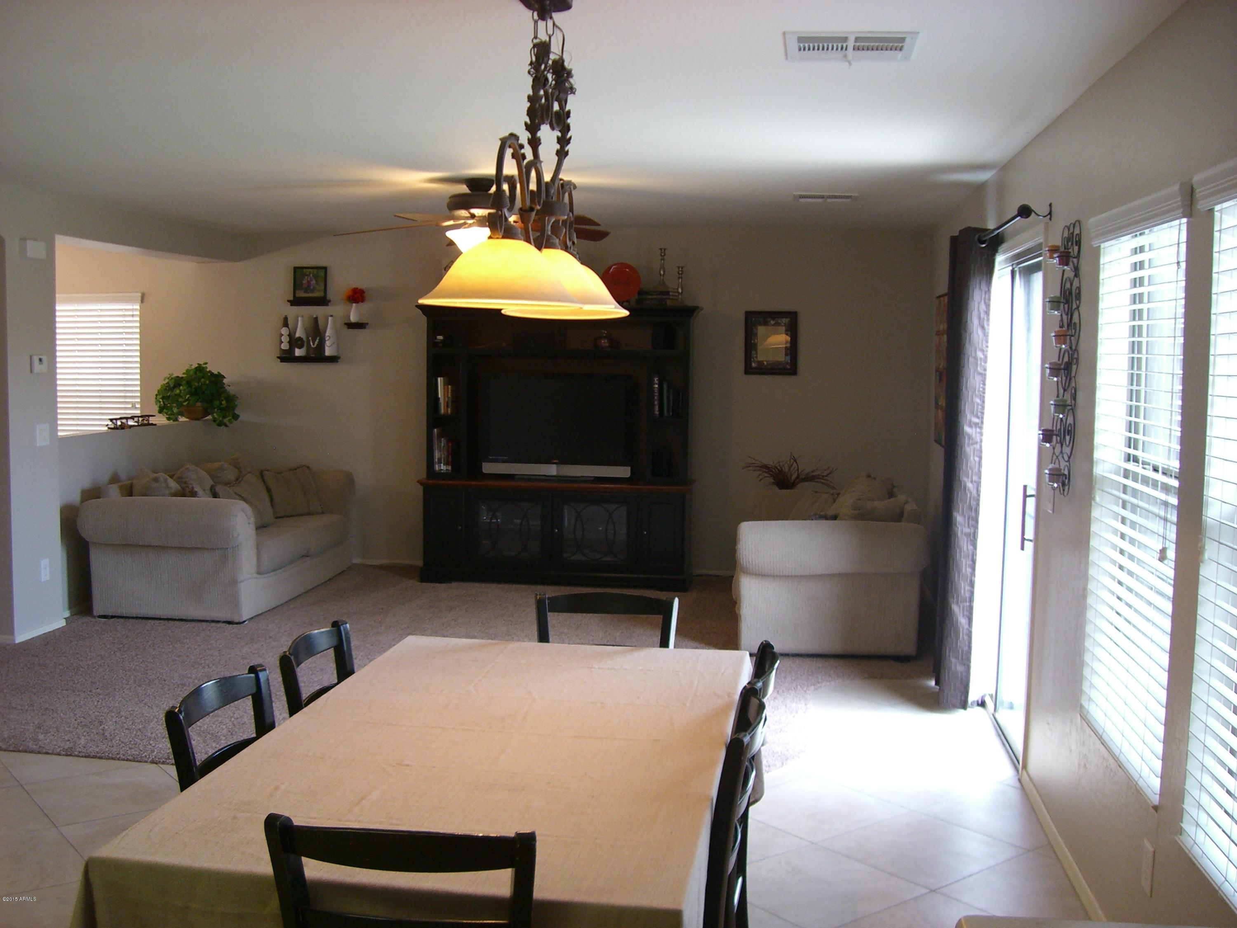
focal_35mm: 38
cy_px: 464
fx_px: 1358
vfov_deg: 37.7
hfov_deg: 49.0
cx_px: 618
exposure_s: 1/20
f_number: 2.7
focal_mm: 6.2
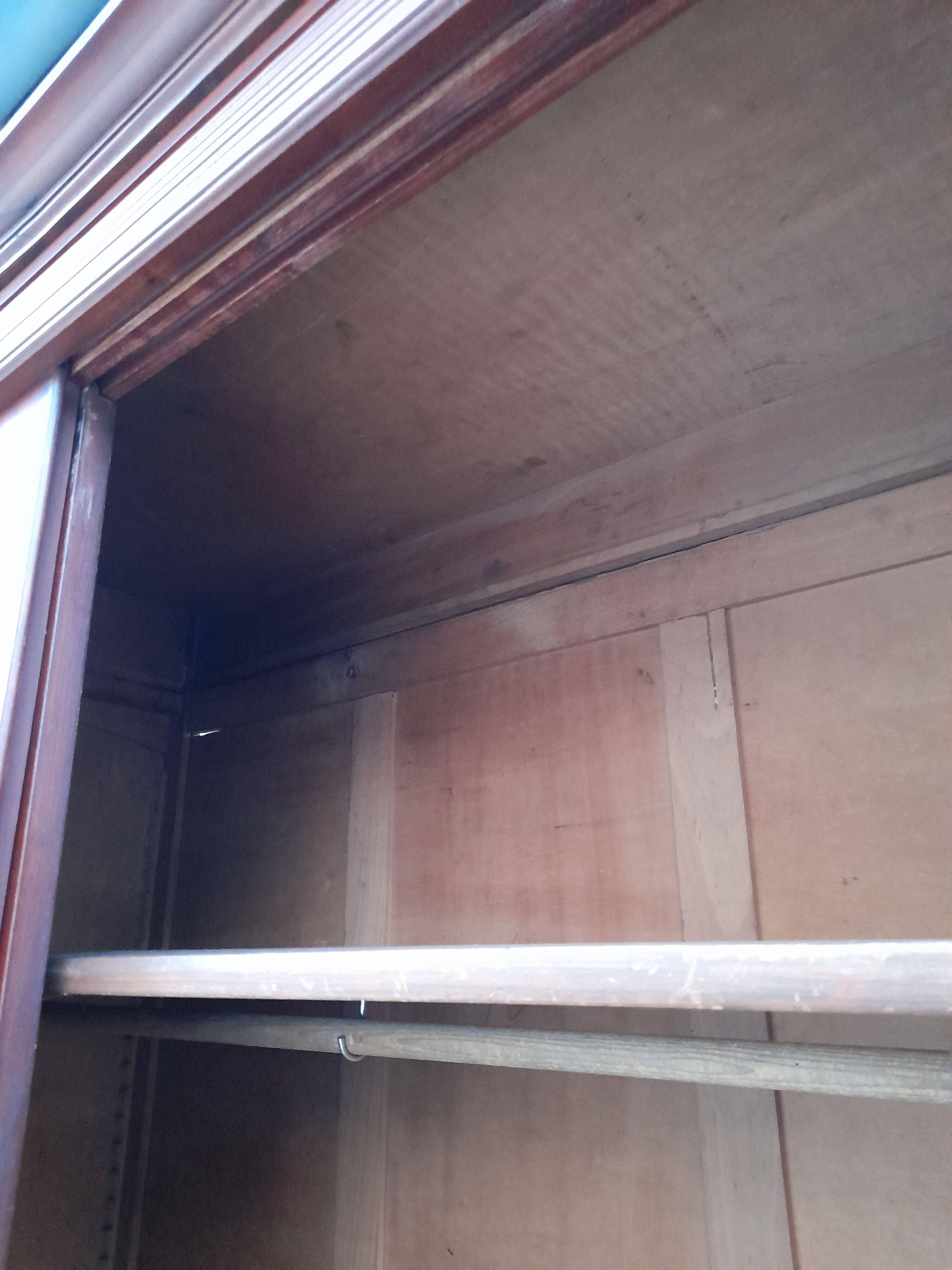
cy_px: 635
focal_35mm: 25
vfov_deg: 69.4
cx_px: 476
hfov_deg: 54.9
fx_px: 917
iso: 800
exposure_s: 1/10
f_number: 2
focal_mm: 4.6
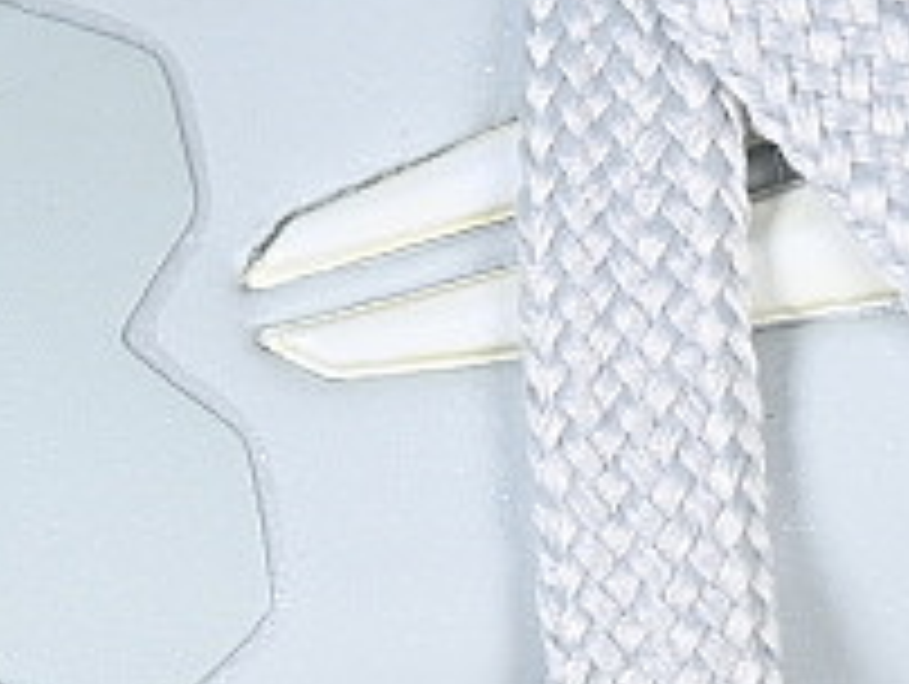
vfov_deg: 3.9
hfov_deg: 5.1
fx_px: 10122
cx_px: 400
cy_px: 360
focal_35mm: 385
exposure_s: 1/80
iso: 160
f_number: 7.1
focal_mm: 50
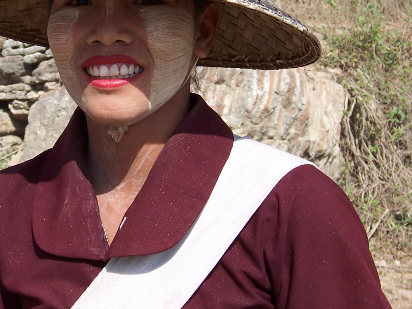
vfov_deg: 14.6
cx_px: 91
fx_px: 1202
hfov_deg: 19.3
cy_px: 125
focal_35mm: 101
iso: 80
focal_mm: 10
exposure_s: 1/500
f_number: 4.8
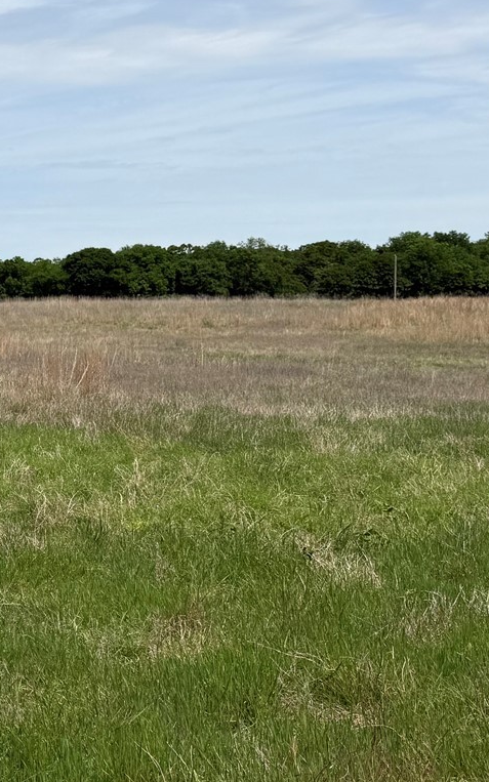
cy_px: 364
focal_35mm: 64
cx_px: -284
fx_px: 1364
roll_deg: +0.4
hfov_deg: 17.8
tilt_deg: -1.3
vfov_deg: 32.0
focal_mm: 6.76
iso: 80
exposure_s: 1/7353
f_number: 1.78
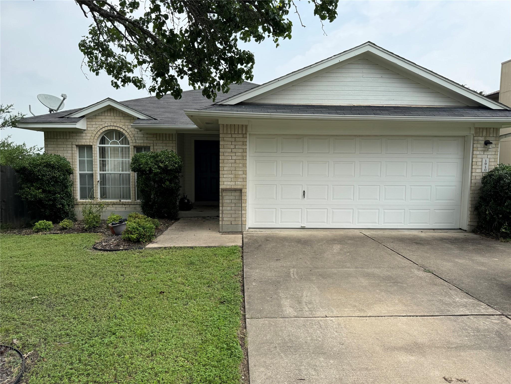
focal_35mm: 24
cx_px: 256
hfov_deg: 71.6
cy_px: 192
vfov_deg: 56.8
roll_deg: -1.4
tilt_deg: -4.1
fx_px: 354
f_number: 1.78
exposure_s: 1/1524
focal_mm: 6.76
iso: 80
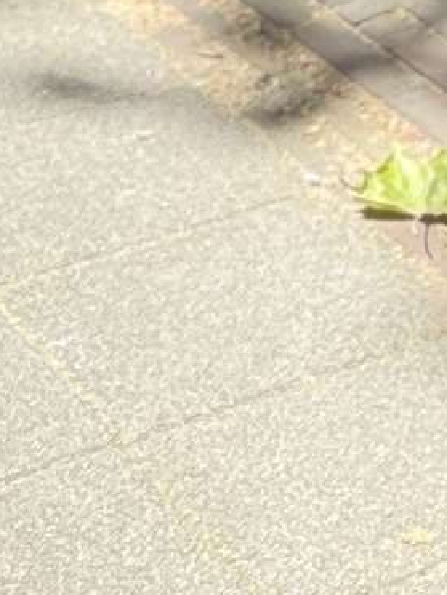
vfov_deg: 10.7
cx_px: 1146
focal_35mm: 165
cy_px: -697
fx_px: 2841
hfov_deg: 8.1
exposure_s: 1/187
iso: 32
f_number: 1.9
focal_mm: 2.71
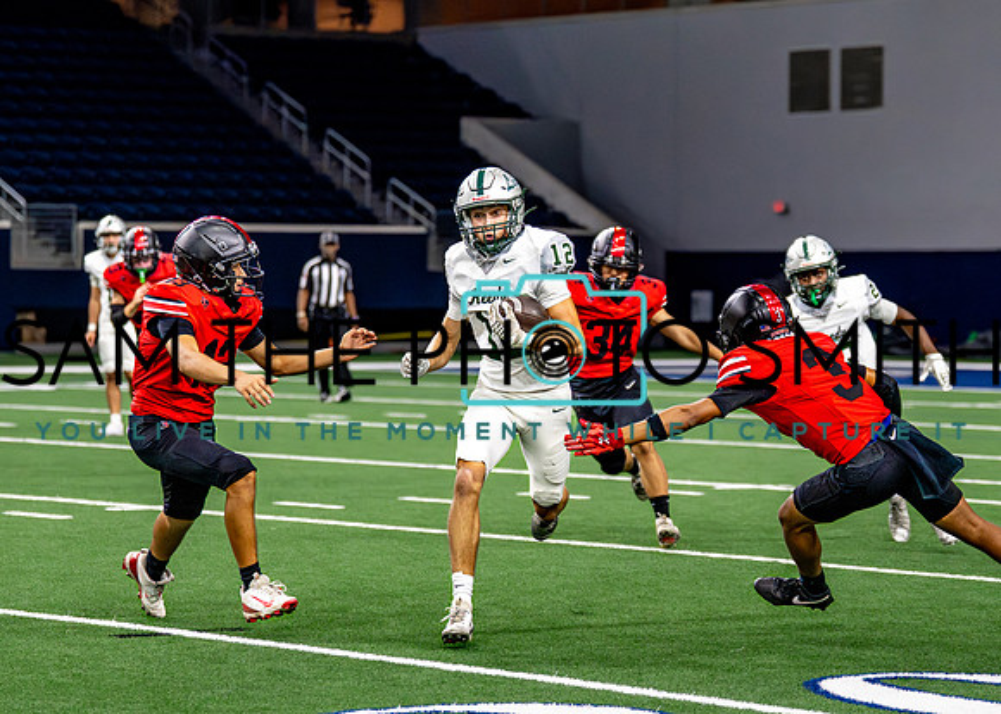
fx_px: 4145
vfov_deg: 9.9
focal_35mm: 146
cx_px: 508
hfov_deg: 13.8
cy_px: 333
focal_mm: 99
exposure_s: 1/2000
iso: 4000
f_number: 2.8
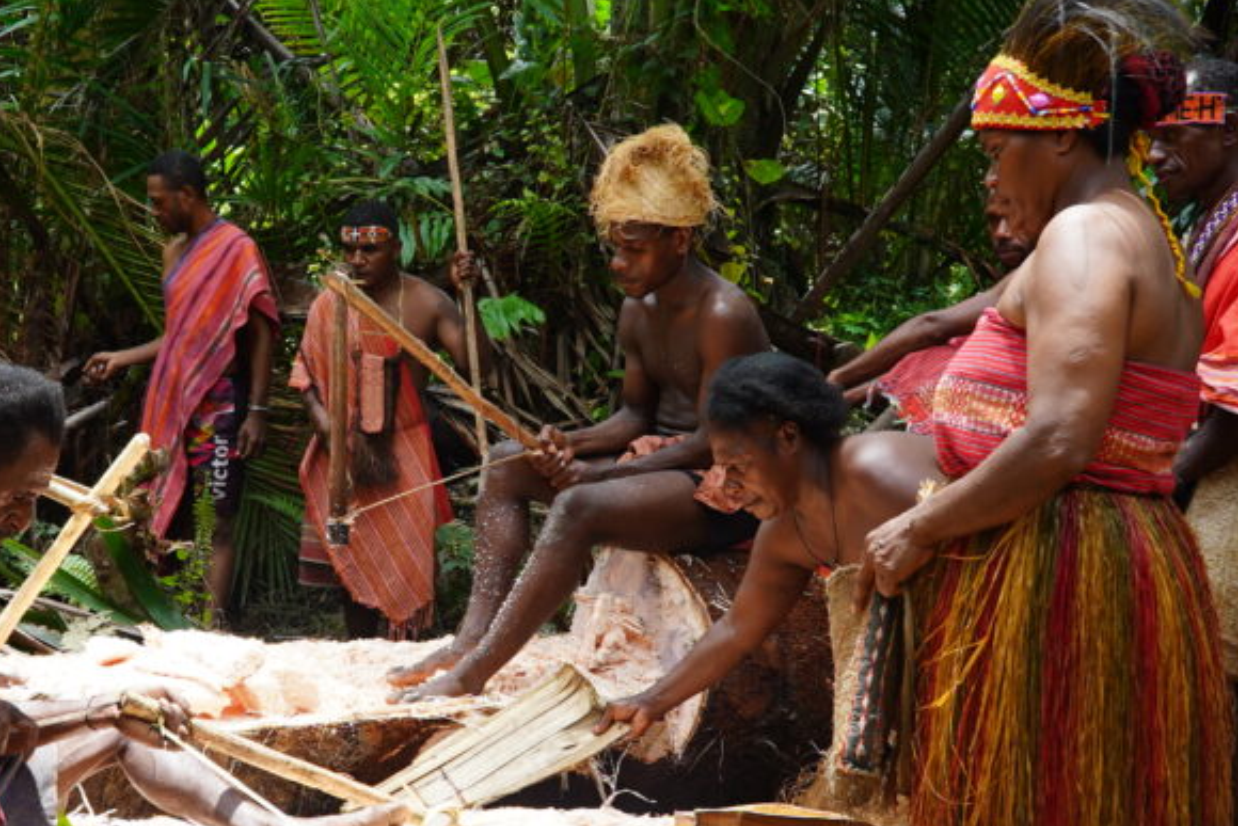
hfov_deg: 37.1
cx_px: 420
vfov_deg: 25.5
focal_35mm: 53
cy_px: 466
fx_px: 1823
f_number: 6.3
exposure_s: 1/100
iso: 100
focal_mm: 20
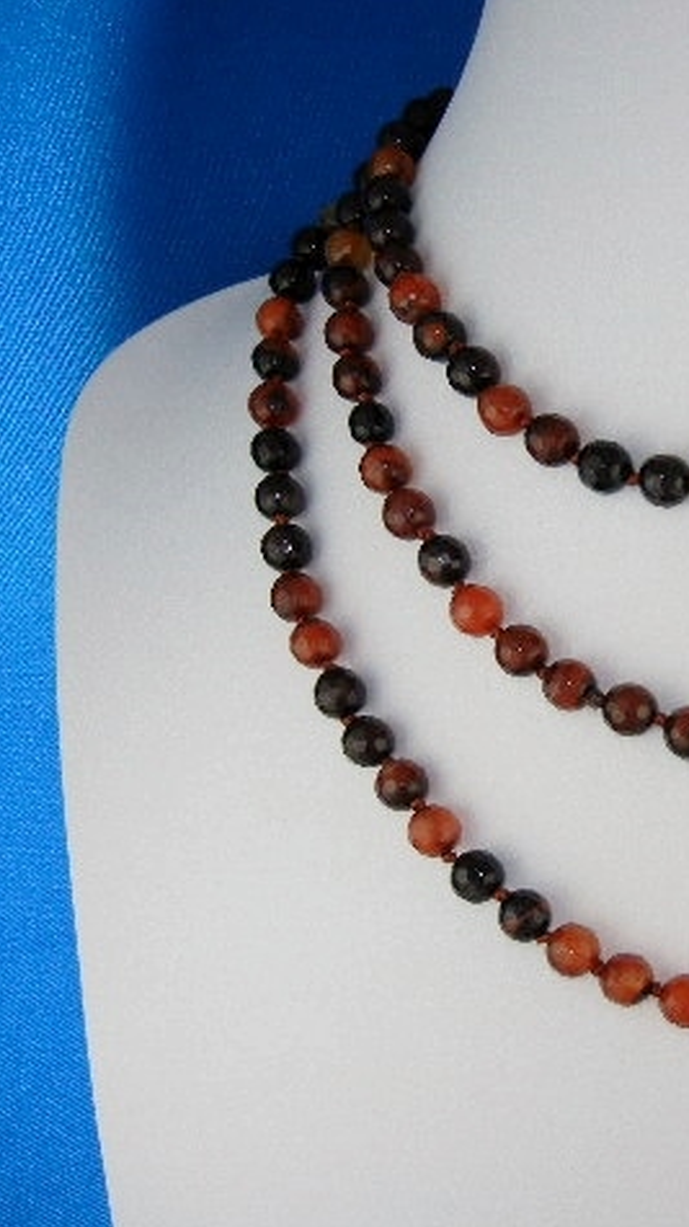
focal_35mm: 44
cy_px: 612
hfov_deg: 24.9
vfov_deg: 46.4
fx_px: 1430
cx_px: 784
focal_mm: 5.4
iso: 160
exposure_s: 1/46.8
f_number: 3.5
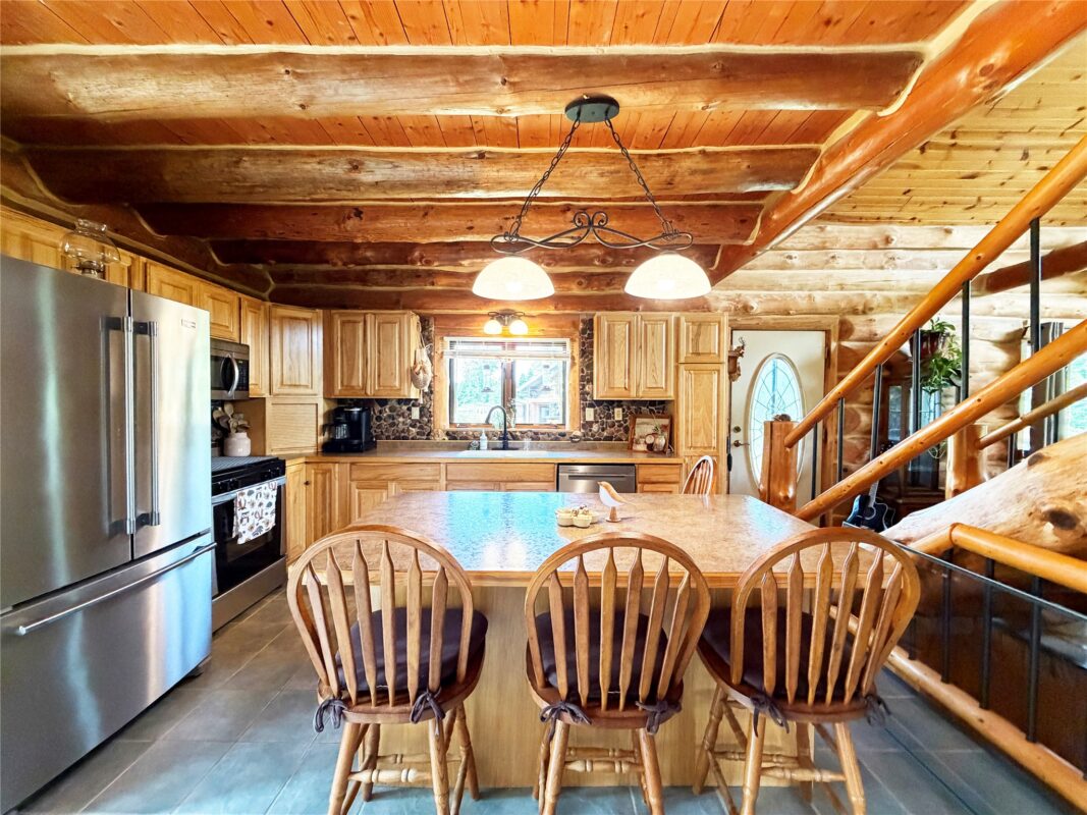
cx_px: 544
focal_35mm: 14
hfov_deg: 102.1
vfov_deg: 85.7
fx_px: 440
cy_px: 408
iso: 640
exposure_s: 1/60
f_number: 2.2
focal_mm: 2.22
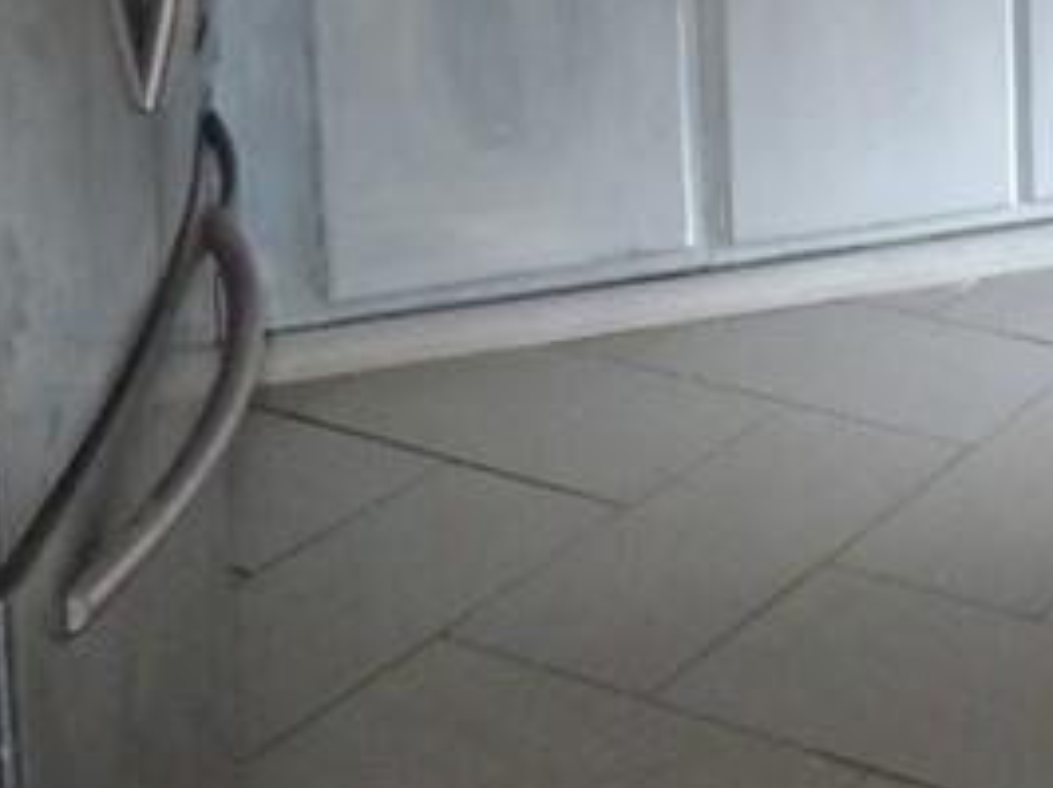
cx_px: 1437
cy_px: -515
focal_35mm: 77
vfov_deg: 16.7
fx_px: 2340
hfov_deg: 22.2
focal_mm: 3.58
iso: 800
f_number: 2.8
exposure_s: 1/30
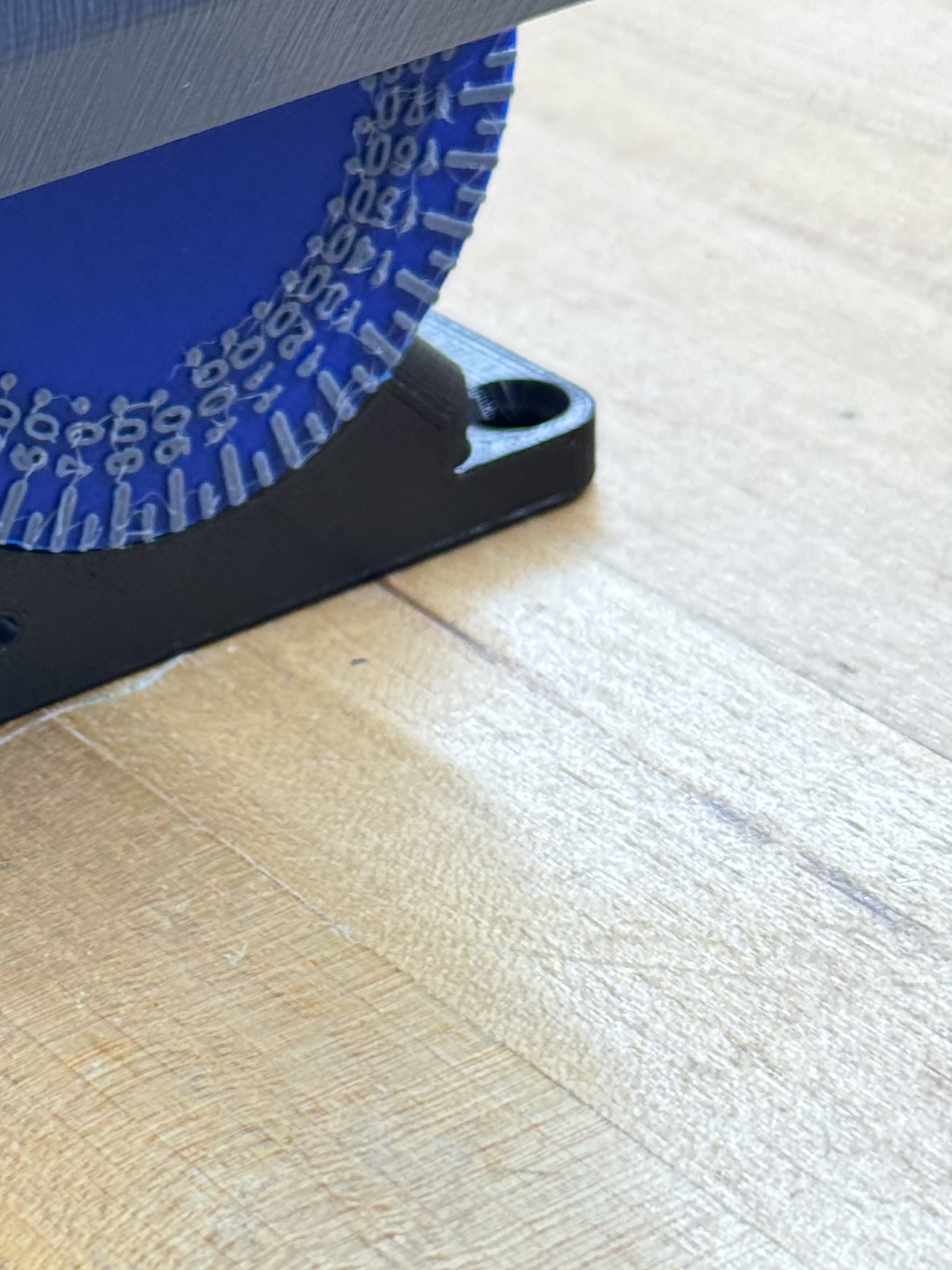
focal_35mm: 111
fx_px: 4070
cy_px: 837
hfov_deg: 13.0
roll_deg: +8.1
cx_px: -145
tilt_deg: -33.5
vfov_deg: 17.7
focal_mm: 6.76
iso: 100
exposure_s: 1/60
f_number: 1.78
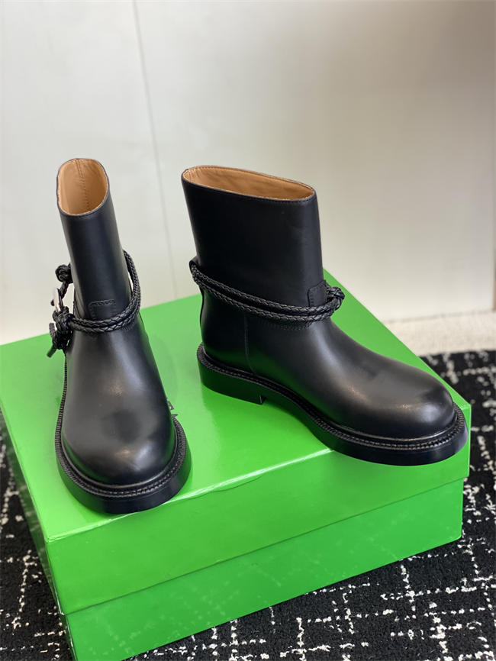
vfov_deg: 36.8
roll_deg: +5.3
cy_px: 330
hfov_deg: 28.0
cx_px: 248
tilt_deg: -28.1
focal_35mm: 52
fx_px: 993
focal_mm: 6
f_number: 2
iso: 50
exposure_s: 1/122
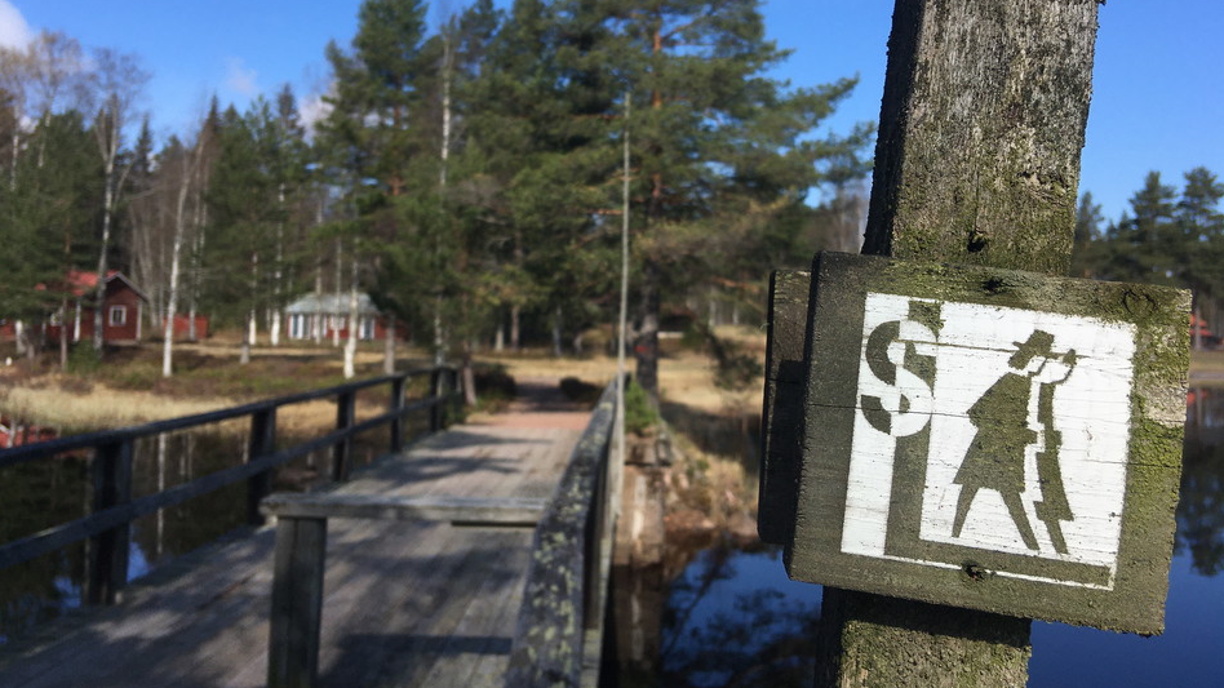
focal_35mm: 32
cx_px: 608
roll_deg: -0.6
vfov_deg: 36.4
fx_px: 1038
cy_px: 241
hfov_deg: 61.0
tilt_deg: +4.5
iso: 25
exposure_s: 1/2331
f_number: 2.2
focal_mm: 4.15
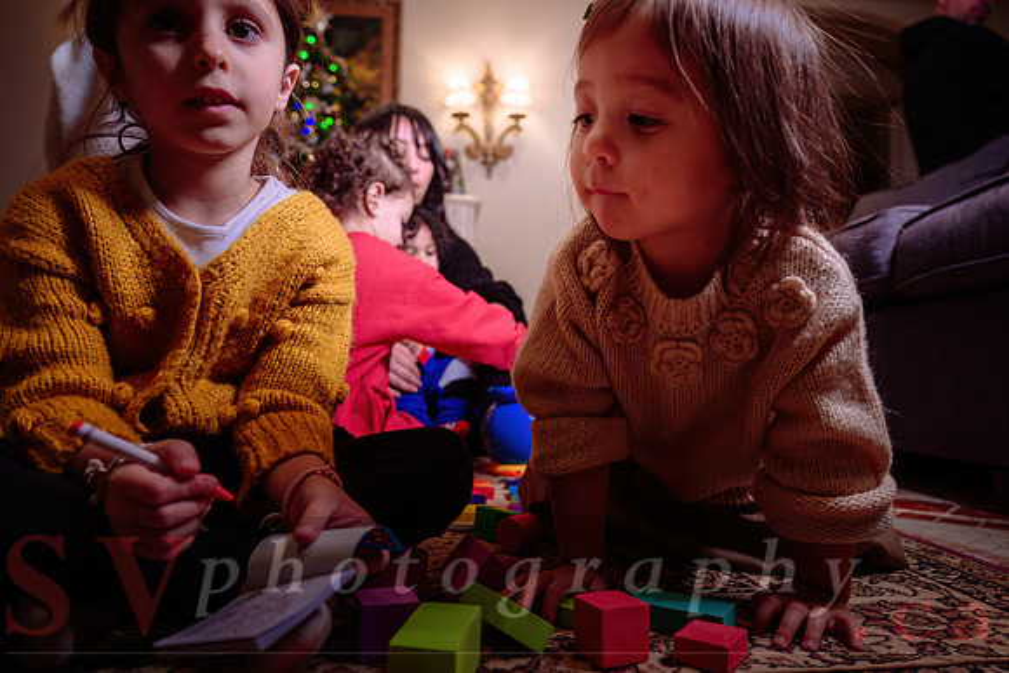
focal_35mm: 26
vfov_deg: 49.4
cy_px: 335
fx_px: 732
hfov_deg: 69.1
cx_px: 530
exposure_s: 1/100
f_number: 4
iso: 500
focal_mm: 24
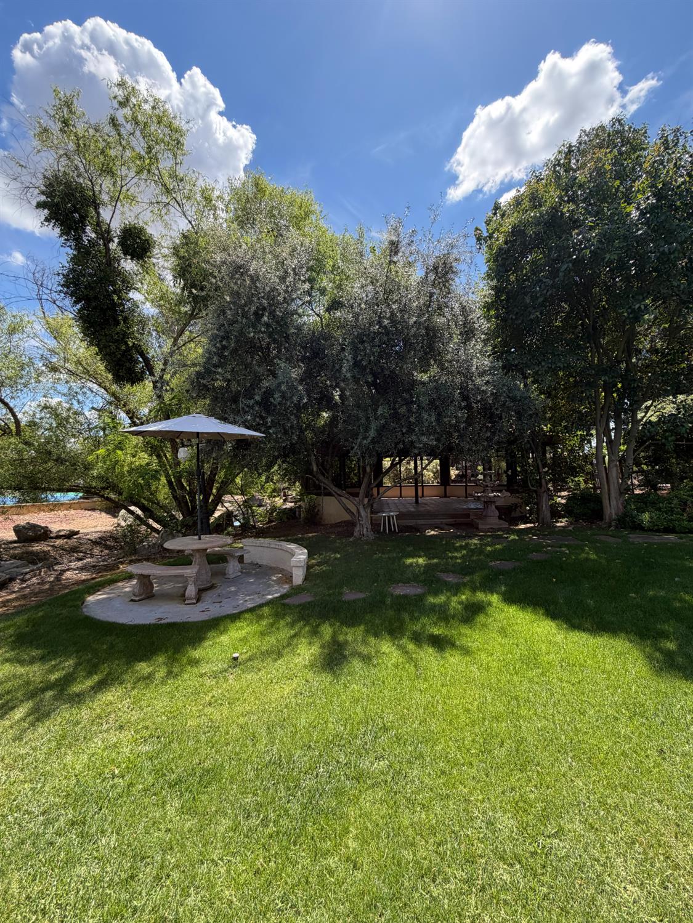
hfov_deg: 85.7
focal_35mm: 14
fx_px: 374
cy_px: 462
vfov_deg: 102.0
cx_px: 346
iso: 40
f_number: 2.2
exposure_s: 1/742
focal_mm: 2.22
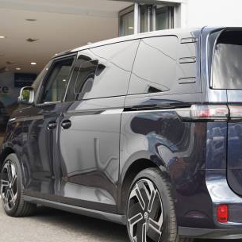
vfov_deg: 19.4
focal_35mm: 90
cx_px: 202
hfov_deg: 19.2
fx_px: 708
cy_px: 131
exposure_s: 1/80
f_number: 4.5
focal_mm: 50.3
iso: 100
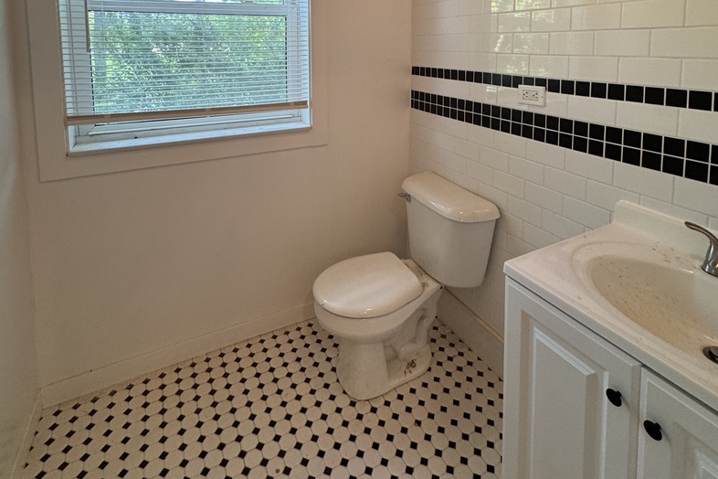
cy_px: 77
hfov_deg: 84.0
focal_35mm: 20
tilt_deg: -5.6
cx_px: 356
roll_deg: +0.3
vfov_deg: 56.1
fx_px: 399
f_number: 2.2
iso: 125
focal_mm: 2.22
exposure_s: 1/120
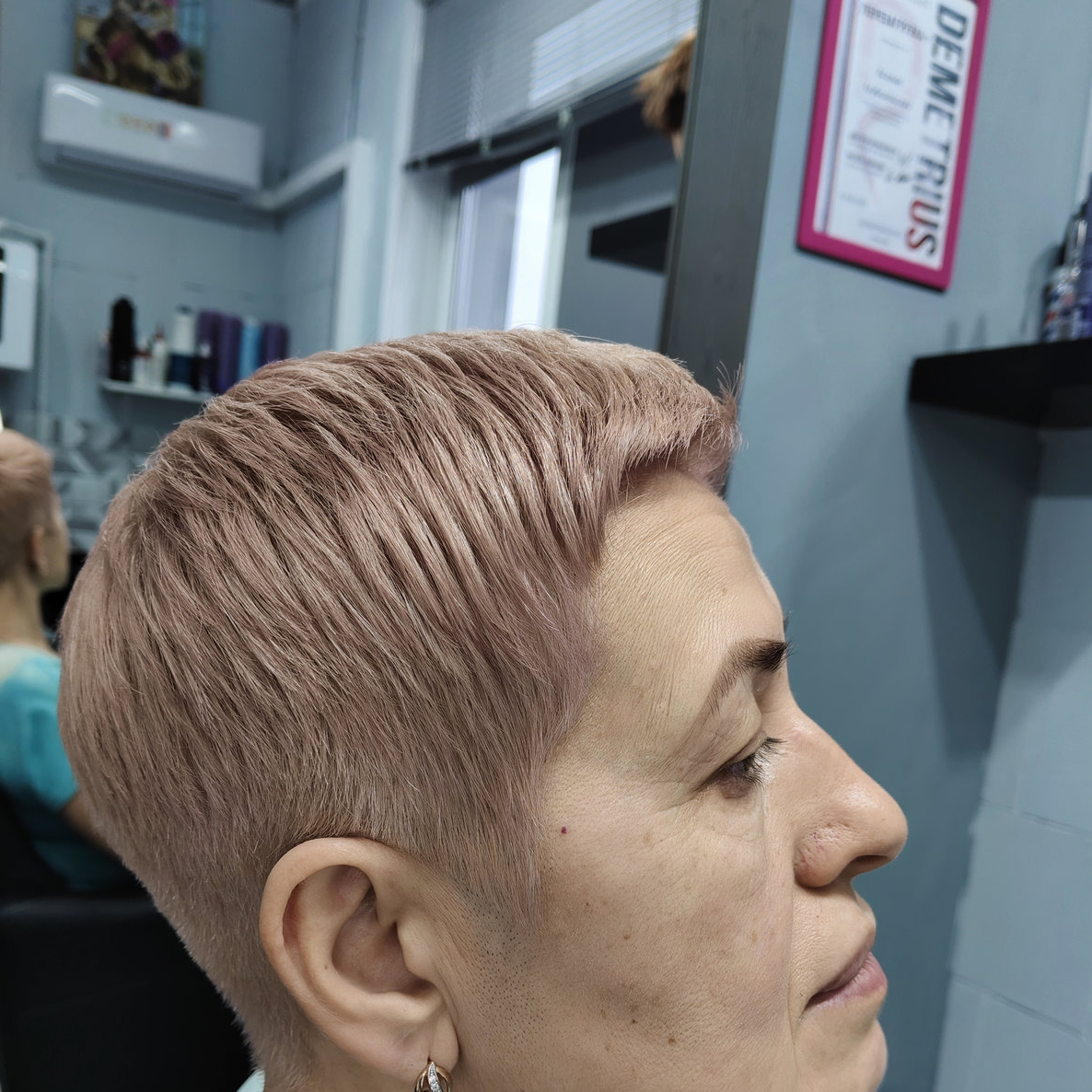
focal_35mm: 31
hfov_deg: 52.5
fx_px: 1106
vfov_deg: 51.5
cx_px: 550
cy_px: 729
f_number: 1.79
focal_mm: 4.84
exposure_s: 1/100
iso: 124
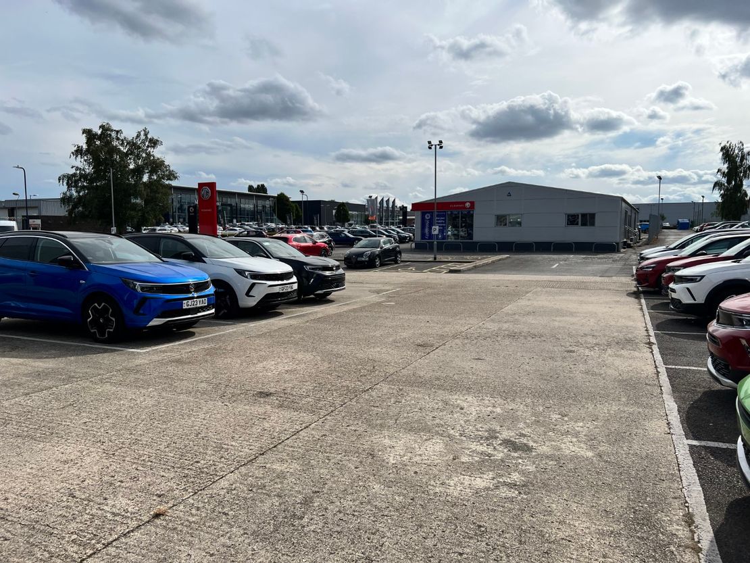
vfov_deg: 53.1
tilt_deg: -2.1
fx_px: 563
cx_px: 375
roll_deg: +0.4
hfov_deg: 67.3
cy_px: 282
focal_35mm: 26
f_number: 1.5
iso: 50
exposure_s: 1/8000
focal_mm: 5.7
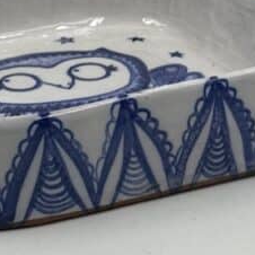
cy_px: 39
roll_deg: -2.2
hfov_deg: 11.6
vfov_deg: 11.6
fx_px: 1250
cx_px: 65
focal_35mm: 150
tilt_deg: -22.6
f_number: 1.78
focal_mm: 6.86
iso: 64
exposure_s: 1/634
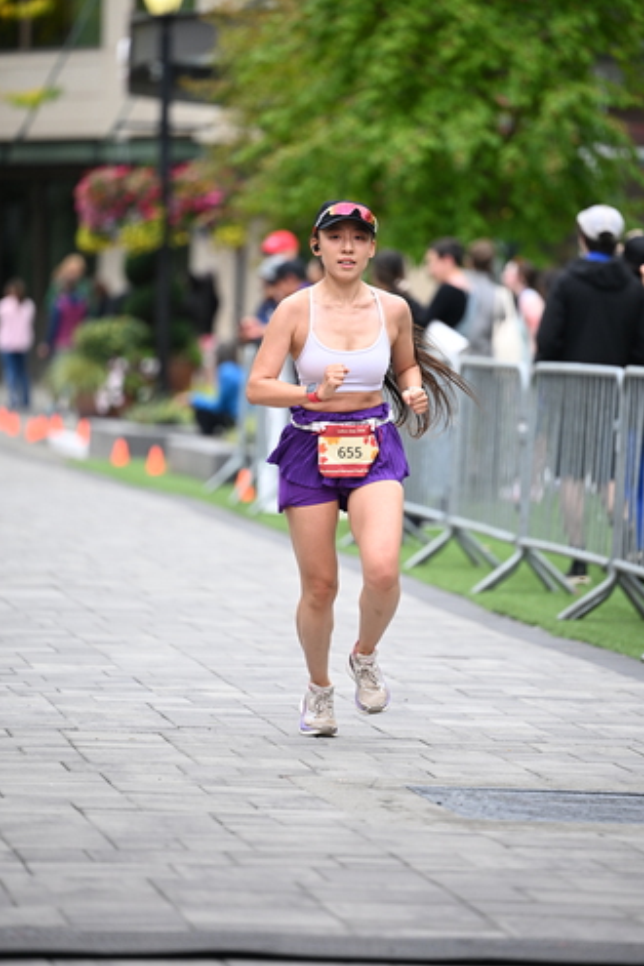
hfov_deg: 6.9
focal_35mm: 200
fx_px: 5366
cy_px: 441
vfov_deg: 10.3
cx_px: 331
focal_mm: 180
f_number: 2.8
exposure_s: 1/2000
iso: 800
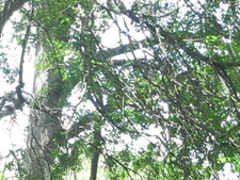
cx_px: -151
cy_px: 477
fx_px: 1422
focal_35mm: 205
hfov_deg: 9.3
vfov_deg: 6.8
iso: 100
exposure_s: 1/154
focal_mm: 6.8
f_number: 2.8
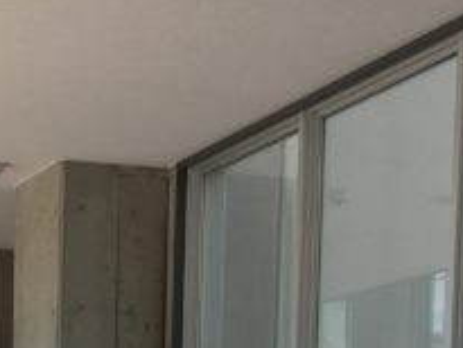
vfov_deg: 9.5
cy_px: 734
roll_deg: -0.5
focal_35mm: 145
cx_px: 52
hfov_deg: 13.5
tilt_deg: -5.2
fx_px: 1941
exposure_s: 1/308
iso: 25
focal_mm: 4.15
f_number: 2.2
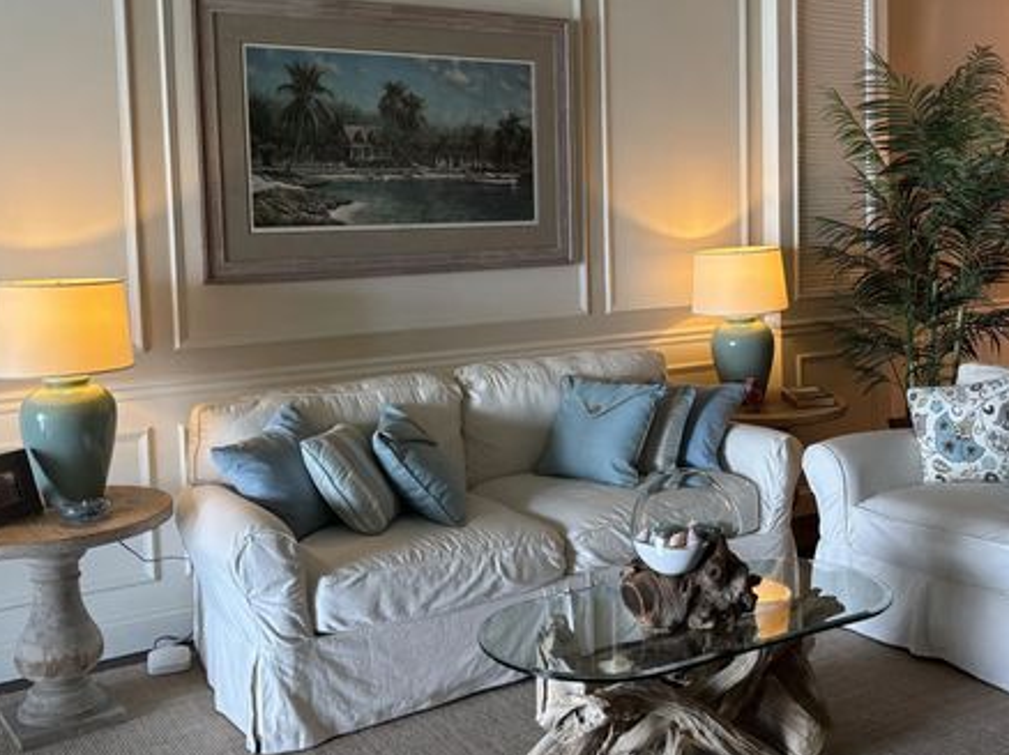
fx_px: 1107
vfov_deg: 37.5
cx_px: 539
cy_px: 292
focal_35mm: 38
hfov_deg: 49.0
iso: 125
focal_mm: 5.96
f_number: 1.6
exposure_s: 1/60
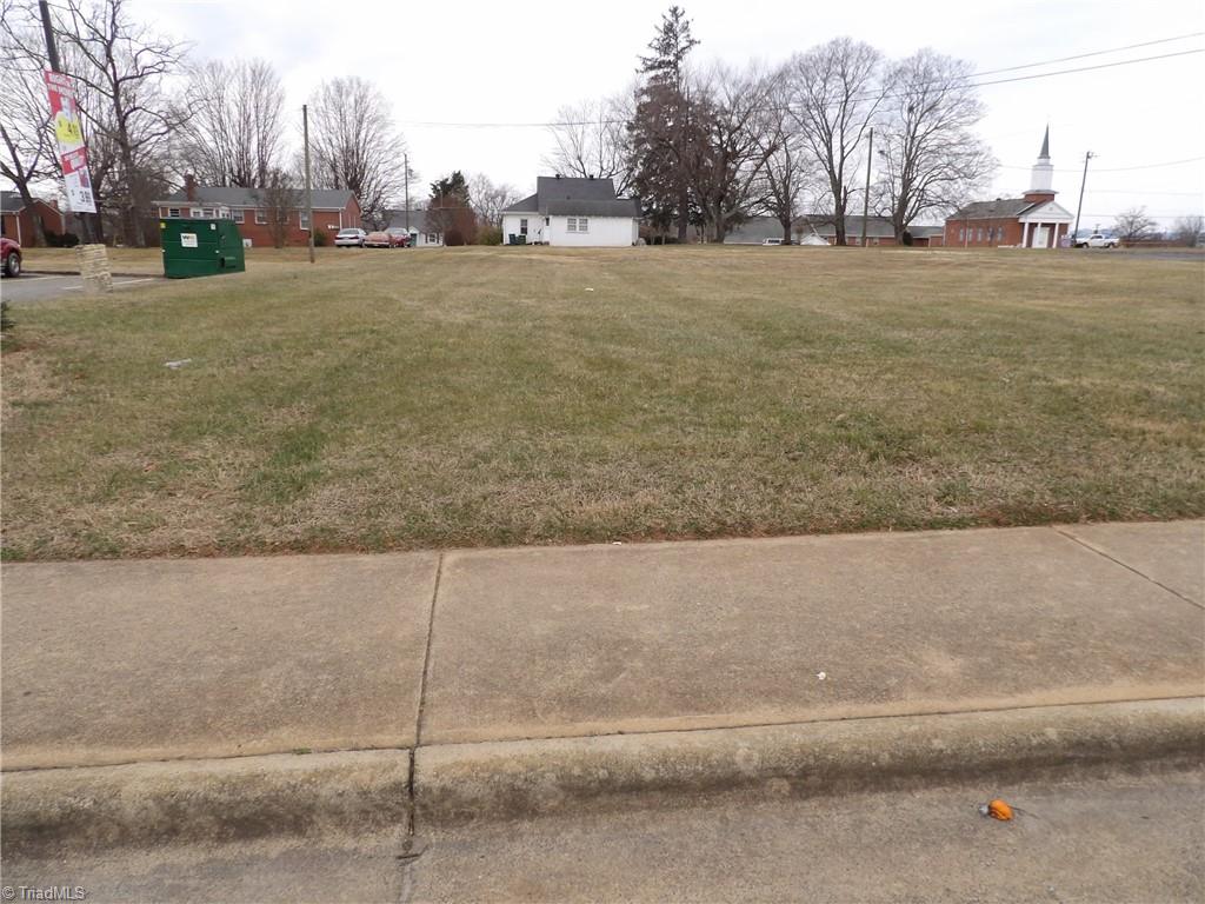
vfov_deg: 56.8
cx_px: 602
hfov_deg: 71.6
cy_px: 452
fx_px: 835
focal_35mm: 24
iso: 100
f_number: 3.2
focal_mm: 4.3
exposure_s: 1/349
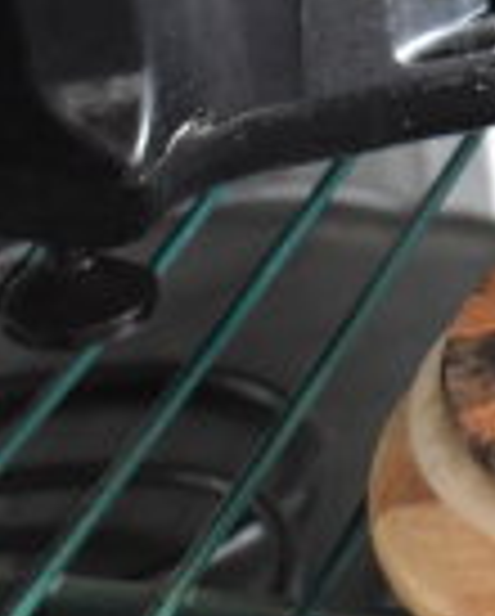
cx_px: 1368
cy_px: 83
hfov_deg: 8.9
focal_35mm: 150
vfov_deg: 12.7
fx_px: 2741
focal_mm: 24
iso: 2000
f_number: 4
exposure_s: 1/40
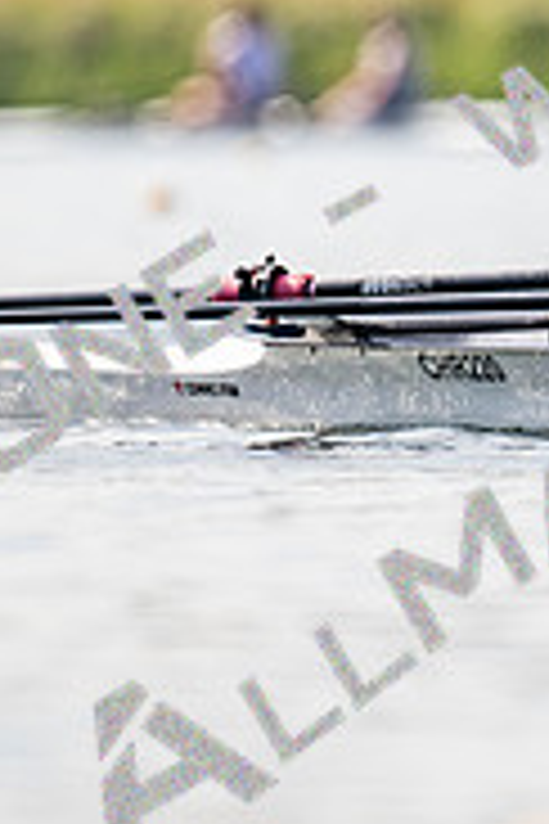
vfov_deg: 1.1
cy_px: 182
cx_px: 1008
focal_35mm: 1905
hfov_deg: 0.7
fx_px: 43573
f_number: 5
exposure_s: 1/2500
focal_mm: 600
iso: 180
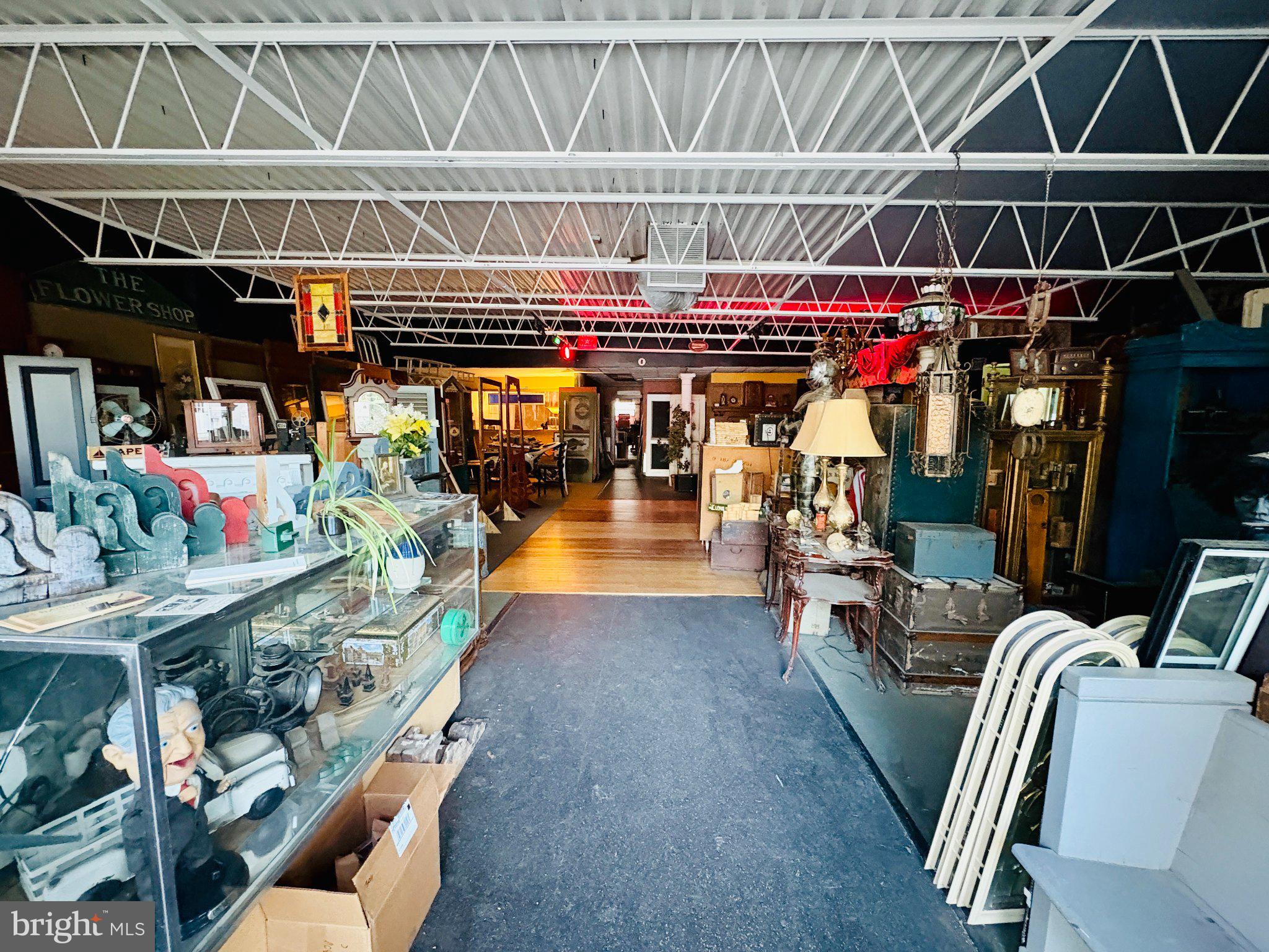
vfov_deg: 85.7
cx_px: 634
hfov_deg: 102.1
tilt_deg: -6.0
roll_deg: +0.2
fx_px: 513
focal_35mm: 14
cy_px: 476
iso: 1250
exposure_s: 1/30
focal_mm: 2.22
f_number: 2.2
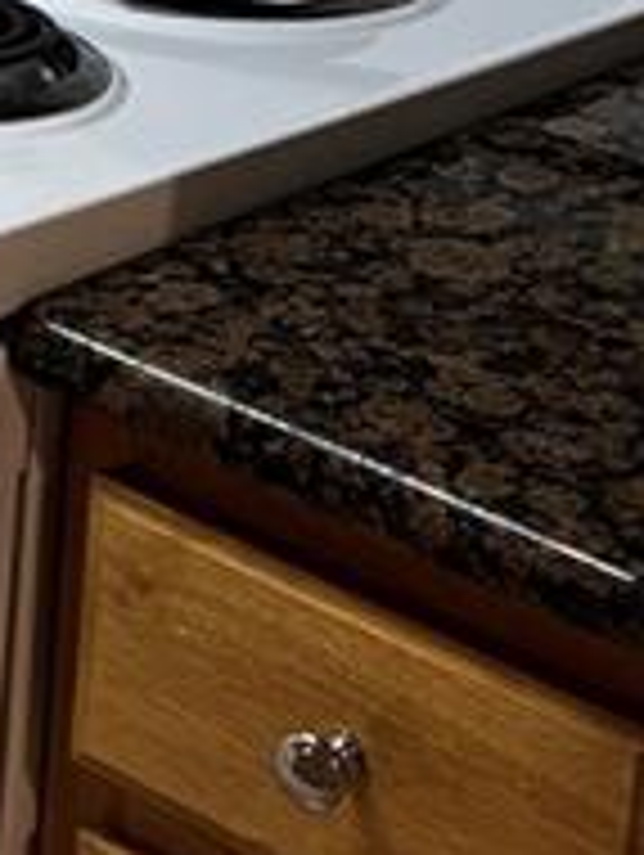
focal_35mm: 164
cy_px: -508
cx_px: -712
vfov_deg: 11.4
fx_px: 4059
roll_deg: -2.0
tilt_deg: -13.8
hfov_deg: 8.5
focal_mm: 5.96
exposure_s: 1/60
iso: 250
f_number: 1.6
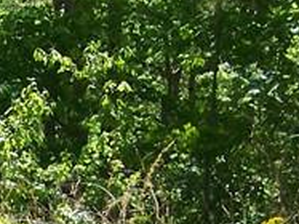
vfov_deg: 7.4
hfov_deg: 9.6
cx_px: -206
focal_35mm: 197
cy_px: 317
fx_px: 1701
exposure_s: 1/400
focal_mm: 5.85
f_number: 2.8
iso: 64
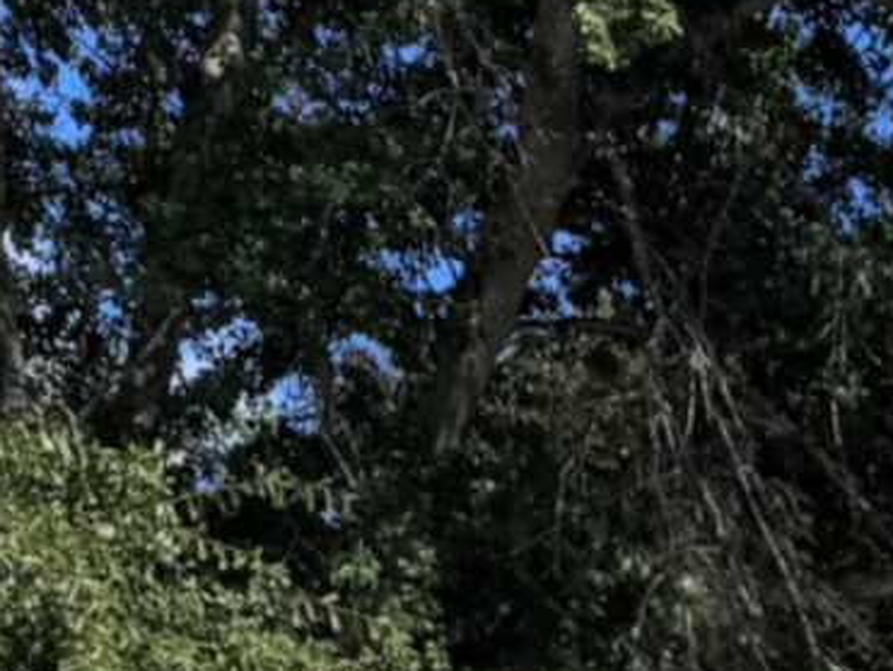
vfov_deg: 7.6
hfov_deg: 9.6
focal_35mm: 166
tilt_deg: -3.0
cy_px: 2134
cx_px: 2580
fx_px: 4285
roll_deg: +0.1
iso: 80
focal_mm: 6.76
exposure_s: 1/5814
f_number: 1.78
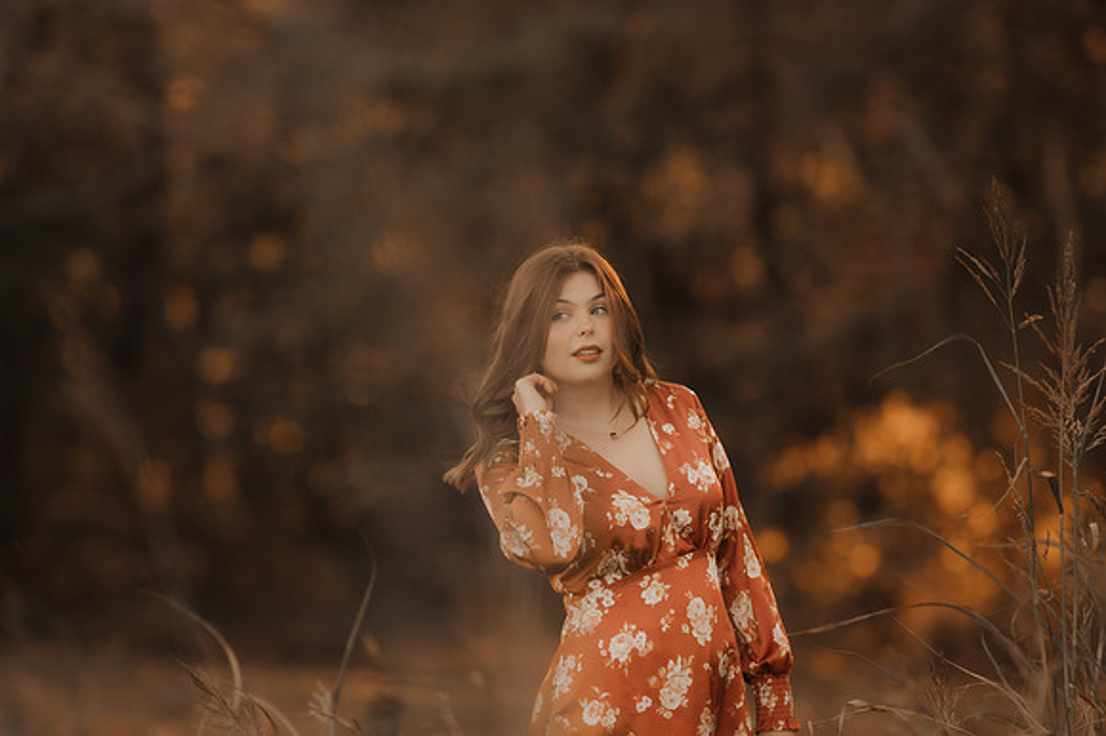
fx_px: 4820
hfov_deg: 13.1
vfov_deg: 8.7
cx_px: 553
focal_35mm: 157
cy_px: 368
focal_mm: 105
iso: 125
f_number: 1.6
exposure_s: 1/500
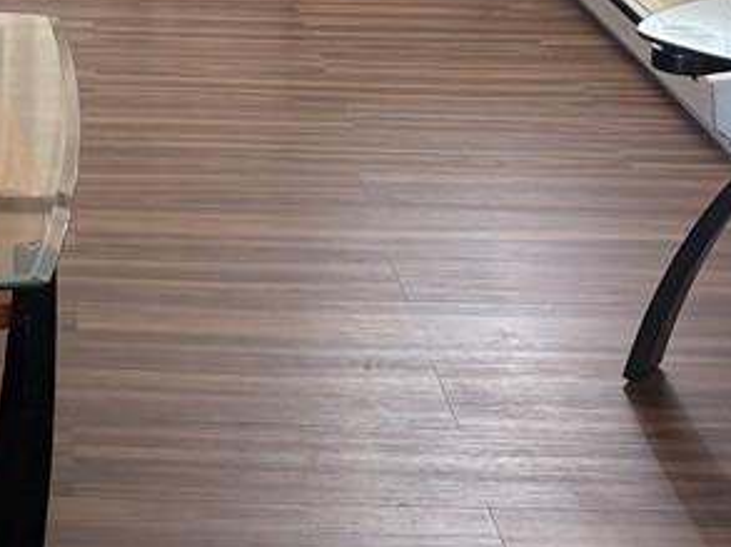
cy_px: -200
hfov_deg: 20.9
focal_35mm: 91
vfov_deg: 15.3
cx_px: 20
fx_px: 1919
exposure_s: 1/60
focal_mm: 5.96
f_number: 1.6
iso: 160
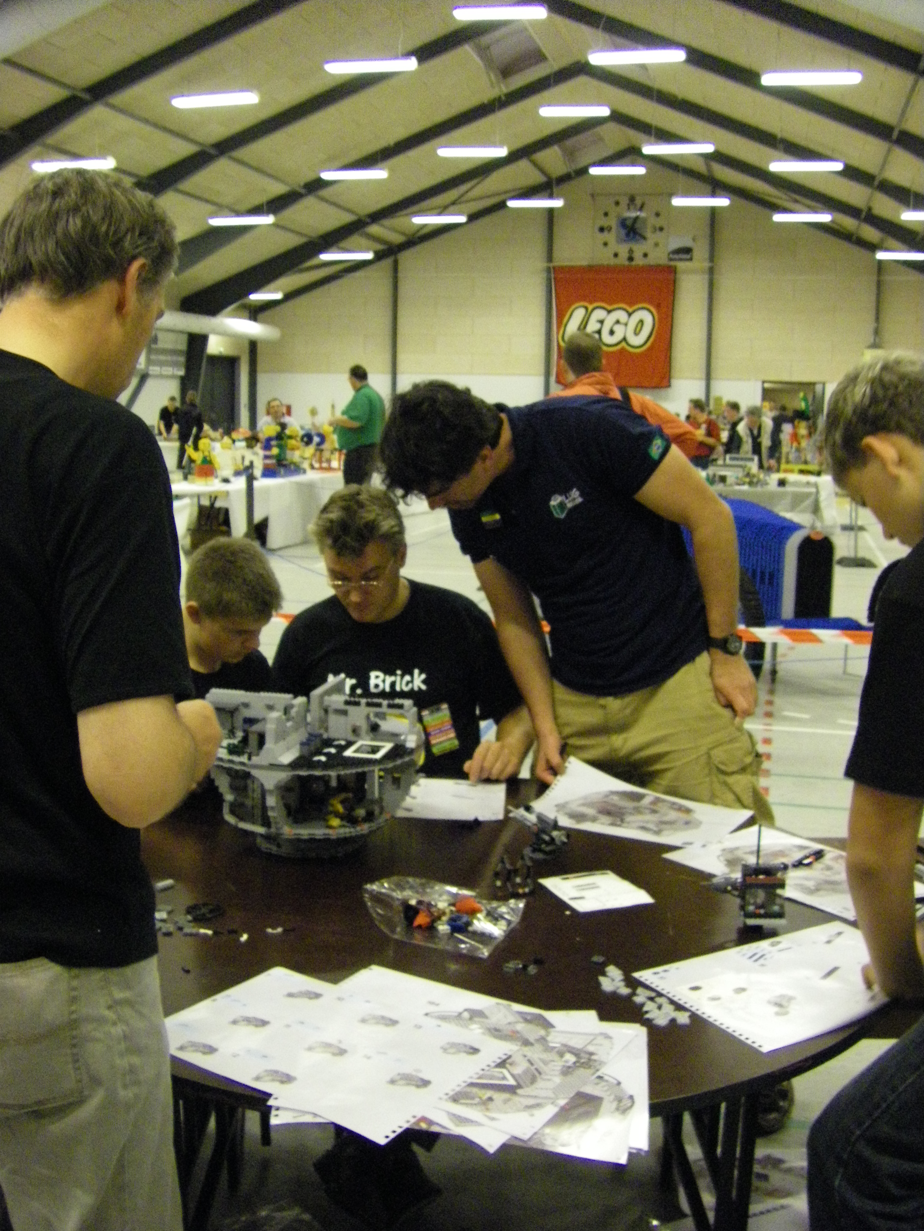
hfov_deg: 37.7
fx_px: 1352
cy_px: 616
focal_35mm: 38
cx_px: 462
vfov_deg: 49.0
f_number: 3.5
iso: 800
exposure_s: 1/30
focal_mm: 6.3
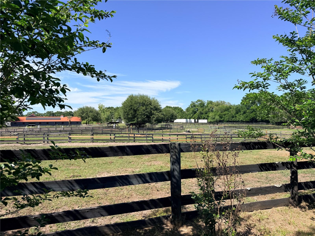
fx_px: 218
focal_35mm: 24
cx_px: 158
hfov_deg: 71.6
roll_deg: -0.2
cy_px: 118
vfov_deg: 56.8
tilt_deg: +0.3
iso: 80
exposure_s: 1/3953
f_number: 1.78
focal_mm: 6.76
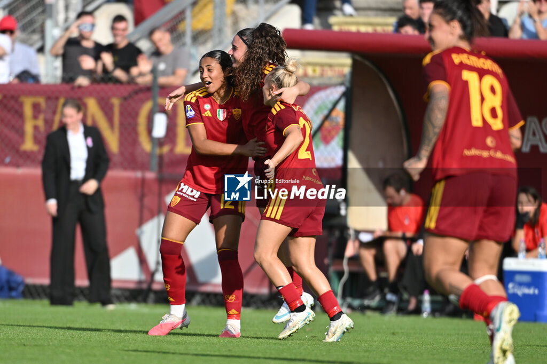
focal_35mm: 400
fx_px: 6075
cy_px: 182
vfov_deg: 3.4
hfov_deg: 5.2
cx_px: 274
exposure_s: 1/1250
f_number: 4.5
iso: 160
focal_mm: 400
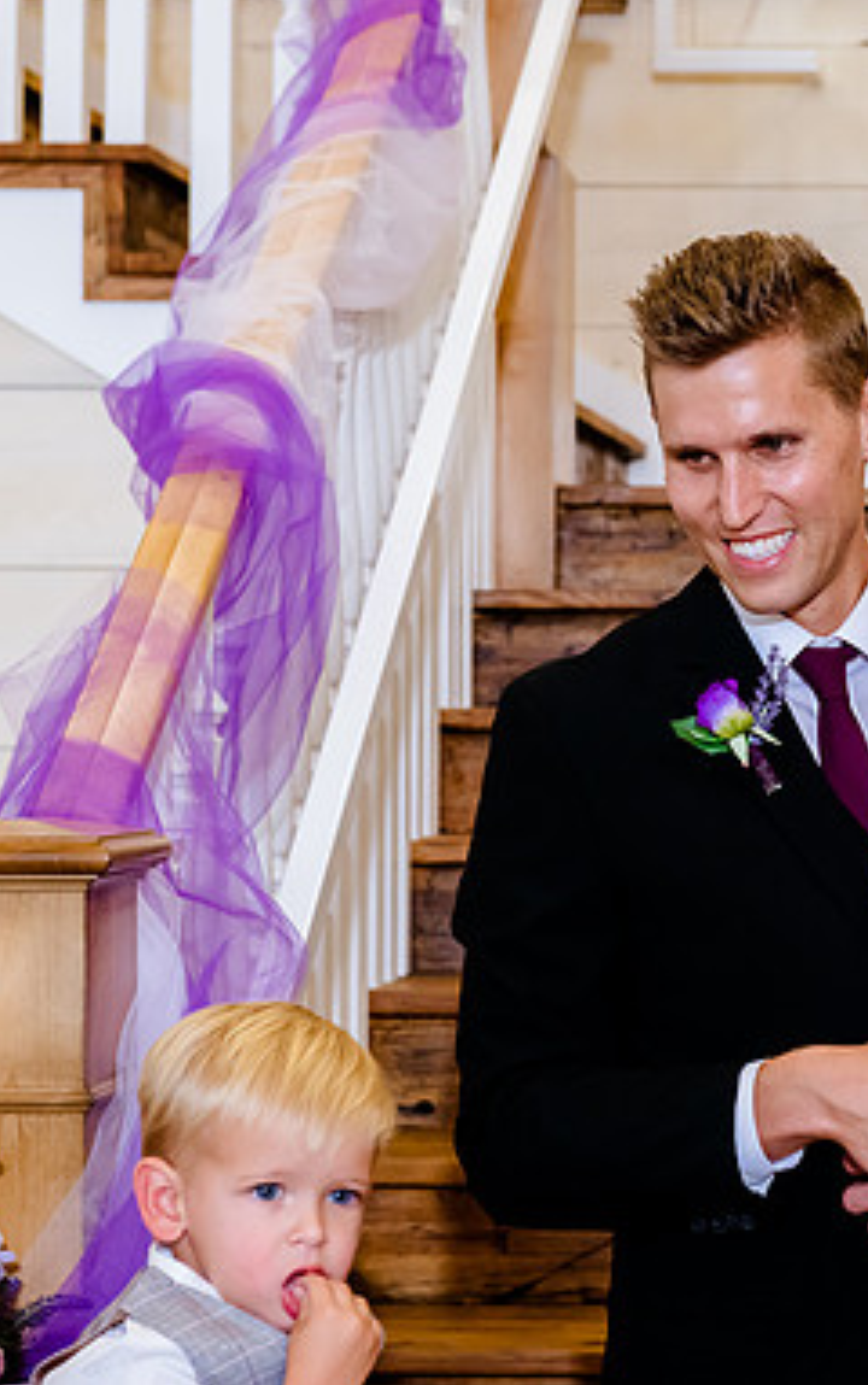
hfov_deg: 11.9
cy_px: 689
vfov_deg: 19.3
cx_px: 1013
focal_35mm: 108
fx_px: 4080
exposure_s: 1/200
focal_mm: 70
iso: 2500
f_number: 6.3
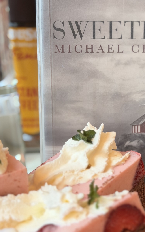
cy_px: 110
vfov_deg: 24.1
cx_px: 112
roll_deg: -0.6
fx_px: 544
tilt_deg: -14.6
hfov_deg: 15.1
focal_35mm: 86
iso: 100
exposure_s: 1/81
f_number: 1.78
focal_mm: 6.76
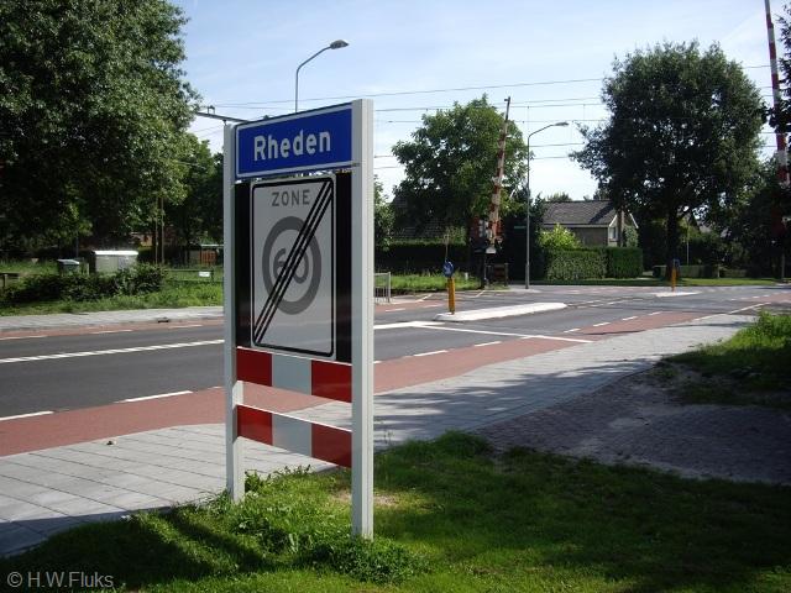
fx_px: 868
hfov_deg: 49.0
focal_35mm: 38
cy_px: 296
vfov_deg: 37.7
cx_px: 396
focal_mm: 7.9
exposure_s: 1/800
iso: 64
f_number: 2.8
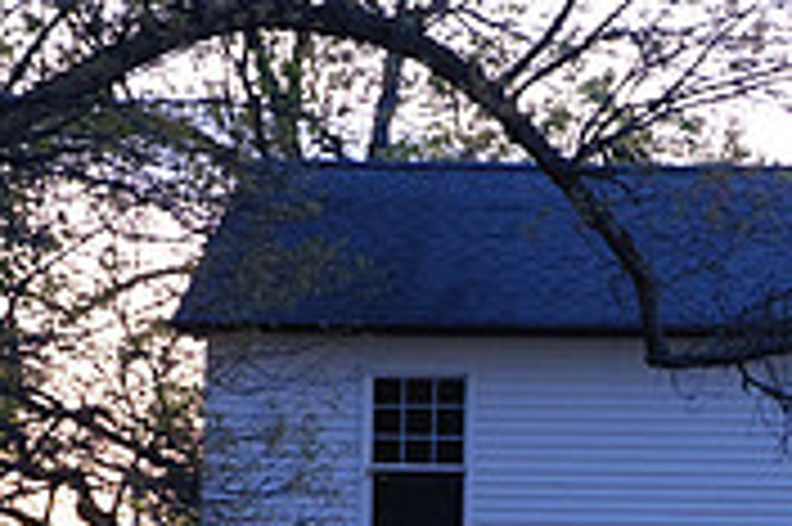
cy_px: 847
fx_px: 6022
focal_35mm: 274
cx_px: 472
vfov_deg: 5.0
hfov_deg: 7.5
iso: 1600
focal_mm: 55
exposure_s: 1/30
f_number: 2.8
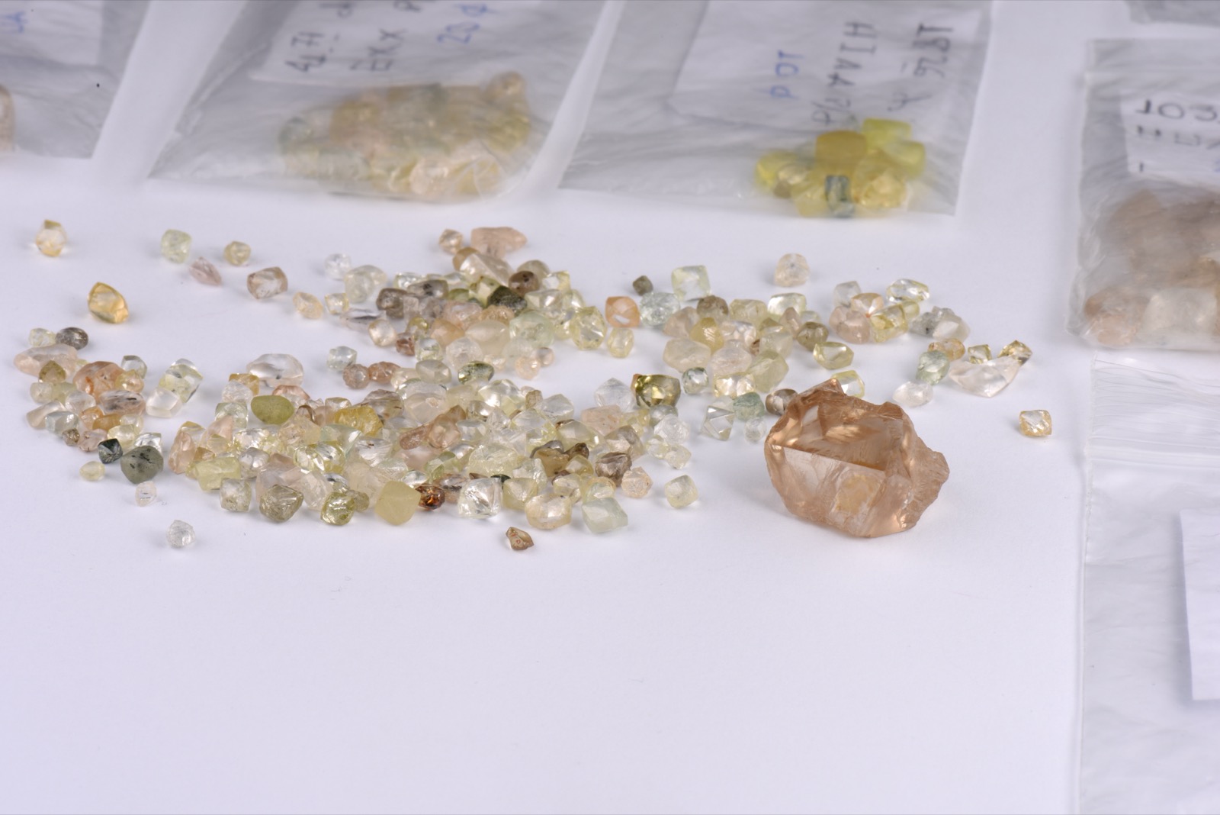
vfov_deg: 13.1
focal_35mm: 105
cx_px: 610
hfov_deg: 19.4
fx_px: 3559
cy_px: 408
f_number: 32
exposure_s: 1/160
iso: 31
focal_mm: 105
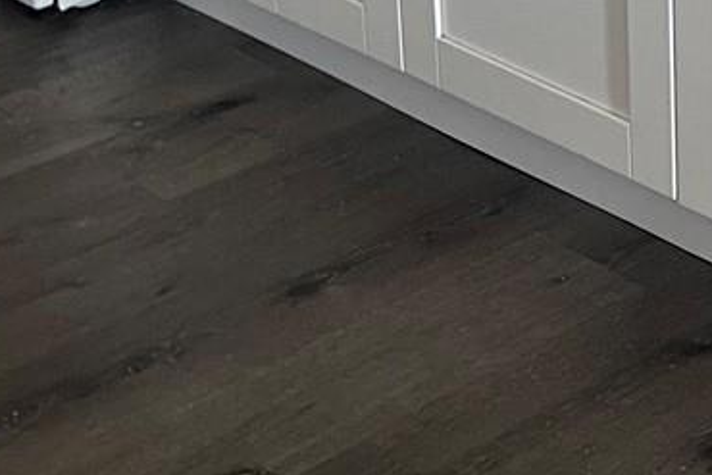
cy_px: -246
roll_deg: -2.6
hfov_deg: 15.7
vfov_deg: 11.2
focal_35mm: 117
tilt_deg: -19.0
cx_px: 1147
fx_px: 2315
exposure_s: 1/60
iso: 200
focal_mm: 5.1
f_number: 1.6
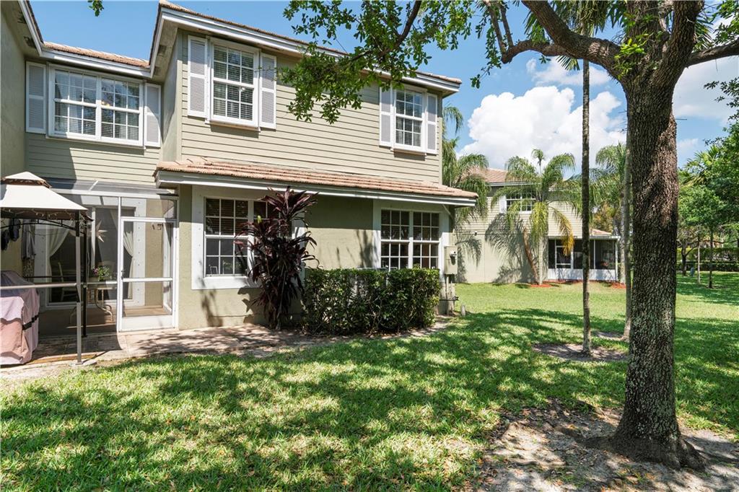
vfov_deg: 59.5
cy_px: 246
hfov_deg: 81.2
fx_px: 431
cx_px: 370
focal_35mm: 21
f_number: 11
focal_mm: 21
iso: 400
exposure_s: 1/320
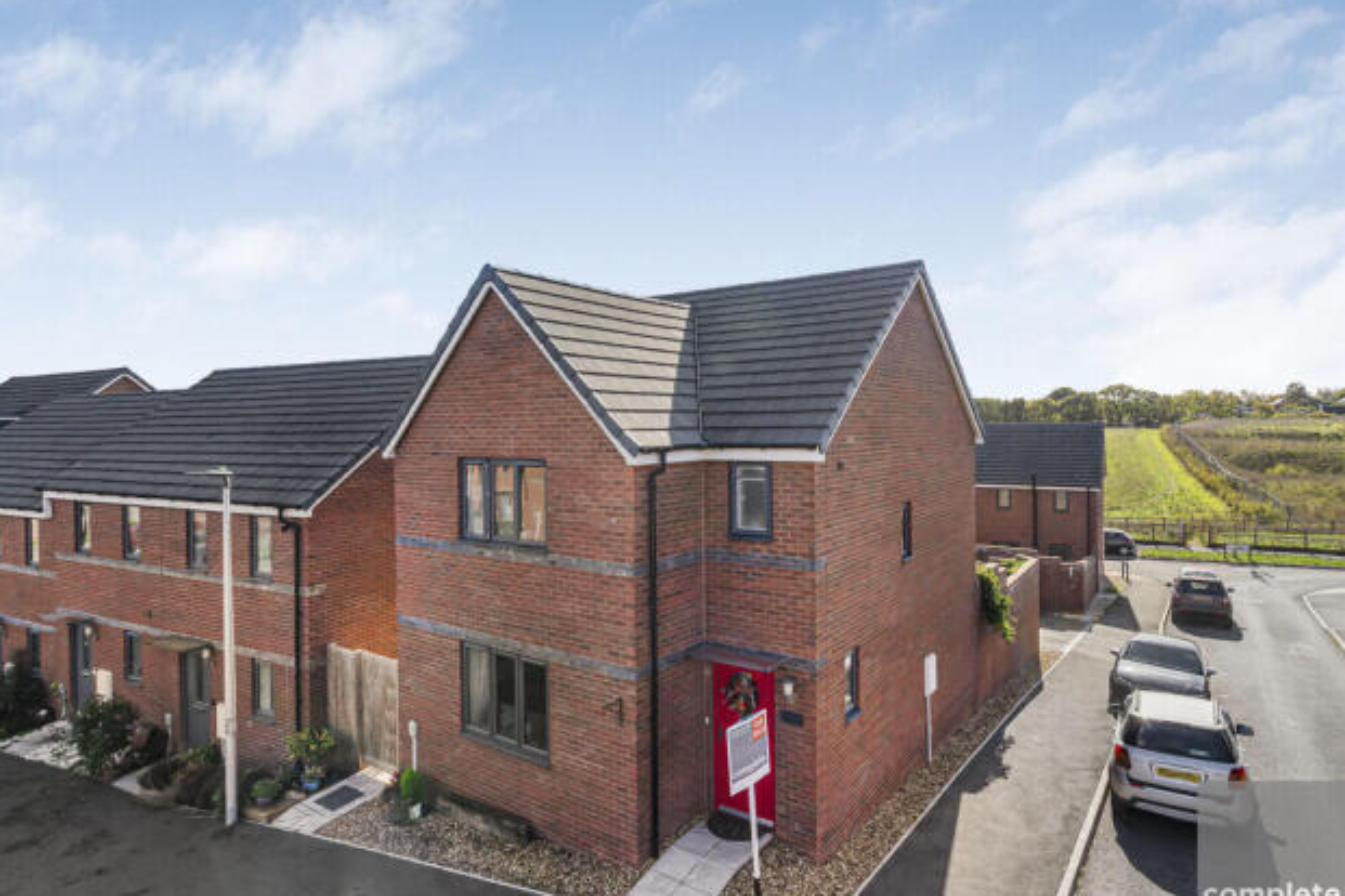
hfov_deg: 85.3
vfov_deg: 63.1
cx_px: 672
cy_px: 460
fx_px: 730
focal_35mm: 20
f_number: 8
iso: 200
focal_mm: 18.5
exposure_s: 1/500
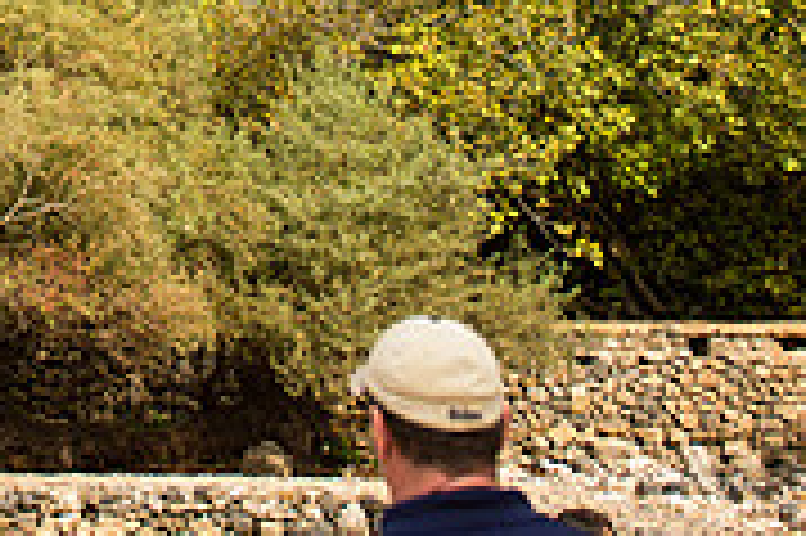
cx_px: -108
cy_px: -259
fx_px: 1745
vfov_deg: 16.0
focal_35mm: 78
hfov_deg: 24.1
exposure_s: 1/1250
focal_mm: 24
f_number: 2.8
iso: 100
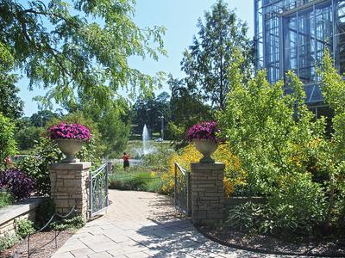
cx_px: 172
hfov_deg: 63.4
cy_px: 129
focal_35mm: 28
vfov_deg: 49.7
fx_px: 279
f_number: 3.5
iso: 100
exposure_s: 1/800
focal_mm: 6
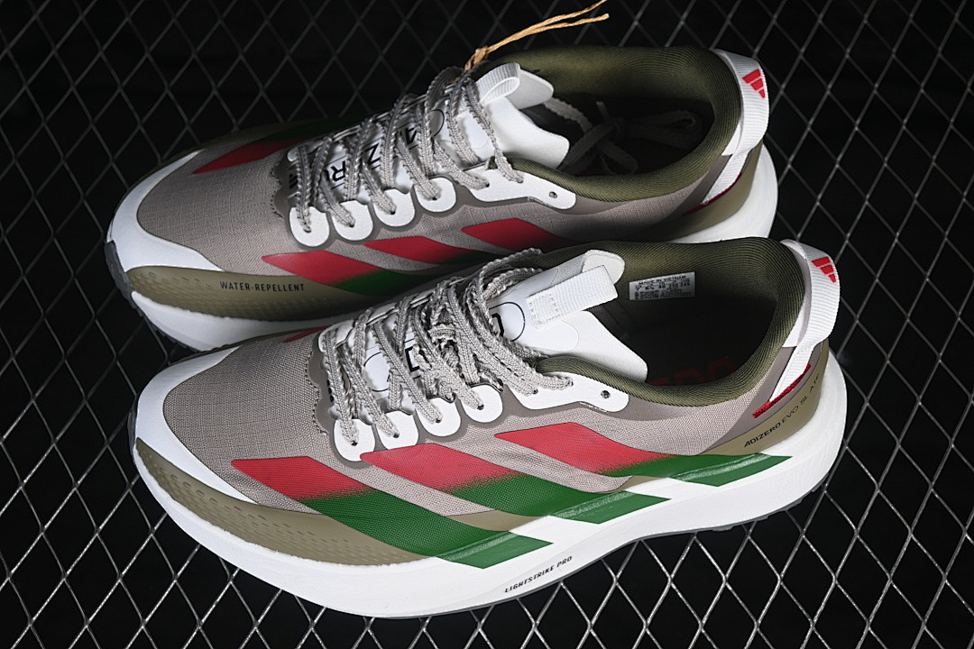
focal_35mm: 75
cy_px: 324
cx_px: 487
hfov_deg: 27.0
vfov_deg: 18.2
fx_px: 2029
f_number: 7.1
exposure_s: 1/80
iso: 160
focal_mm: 50
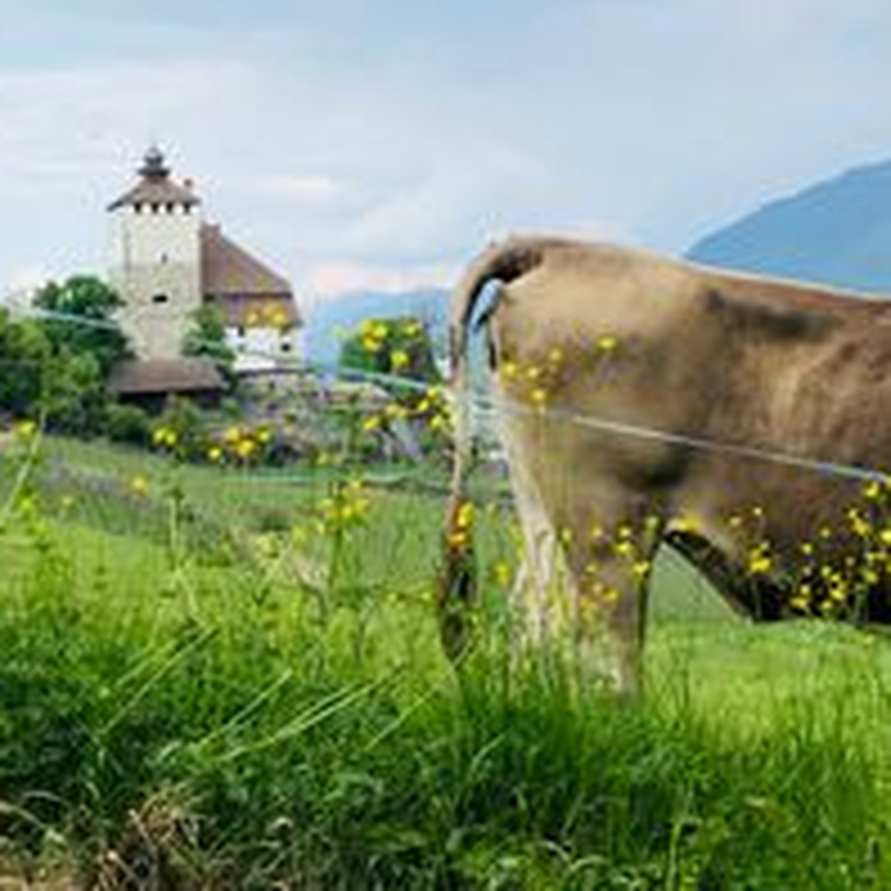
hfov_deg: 26.8
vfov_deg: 26.1
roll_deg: +1.8
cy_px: 104
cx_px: 364
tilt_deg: +7.9
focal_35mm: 64
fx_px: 1864
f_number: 1.8
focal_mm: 4
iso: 20
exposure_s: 1/1845
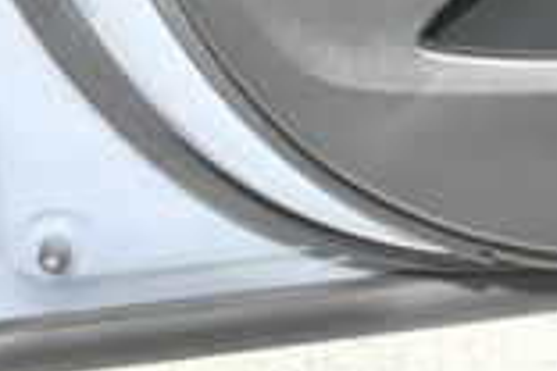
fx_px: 2089
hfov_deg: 14.4
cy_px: -364
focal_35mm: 135
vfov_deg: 9.5
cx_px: 786
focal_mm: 22
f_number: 3.5
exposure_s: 1/160
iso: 100
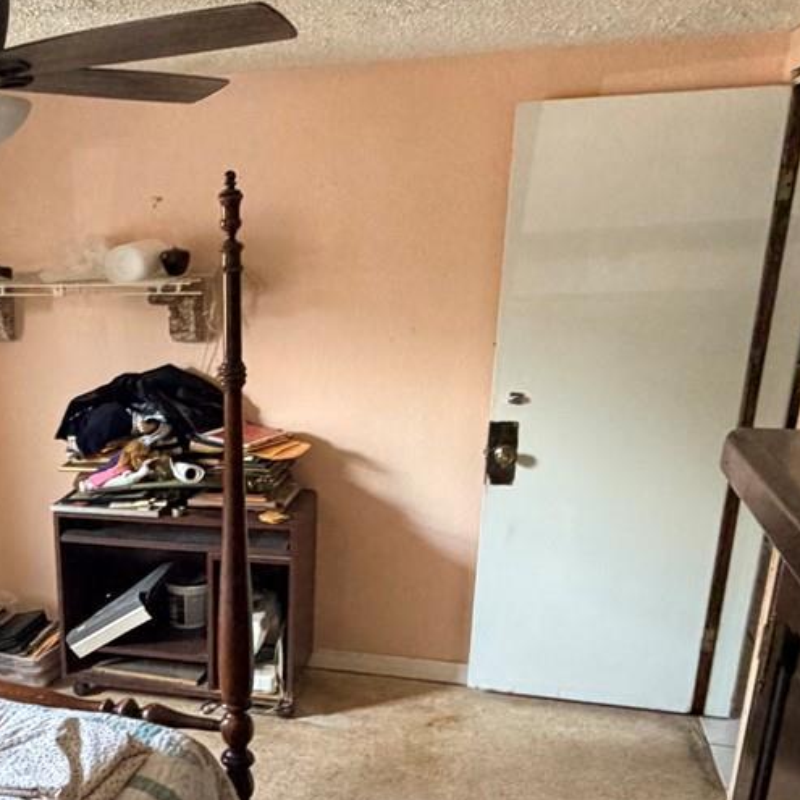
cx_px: 144
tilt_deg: -18.3
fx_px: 1046
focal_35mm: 40
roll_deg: +1.7
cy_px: 588
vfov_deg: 40.8
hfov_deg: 39.9
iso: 320
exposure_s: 1/80
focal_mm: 2.22
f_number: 2.2
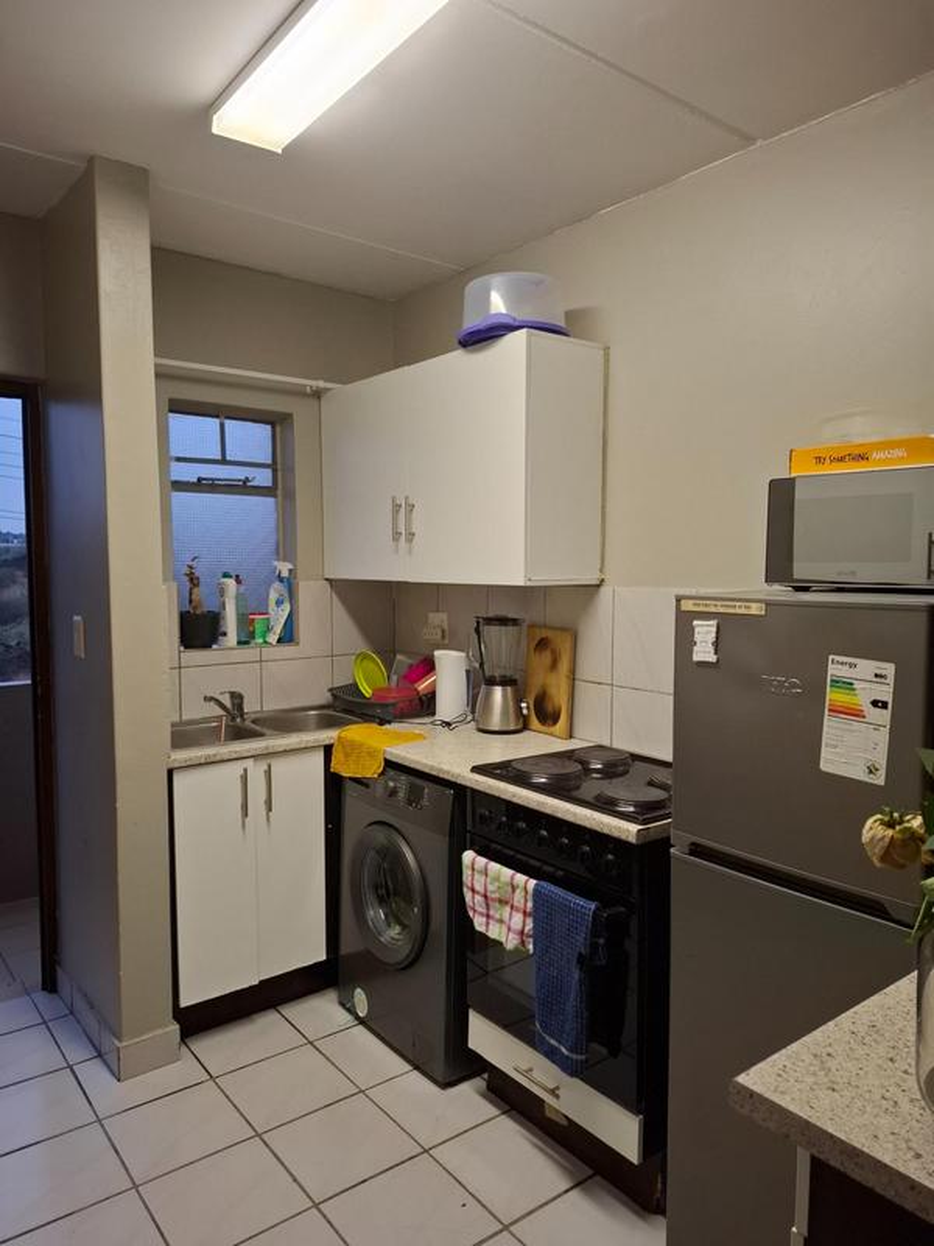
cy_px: 623
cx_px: 467
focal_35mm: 23
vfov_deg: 73.9
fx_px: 827
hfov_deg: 58.9
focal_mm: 5.54
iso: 160
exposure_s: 1/50
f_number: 1.8
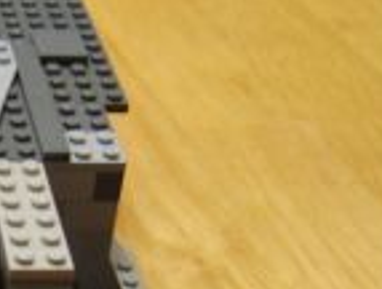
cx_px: -96
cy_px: 292
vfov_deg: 17.4
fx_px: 918
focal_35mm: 83
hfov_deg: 21.5
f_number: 2.7
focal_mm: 8.13
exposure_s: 1/5
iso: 71
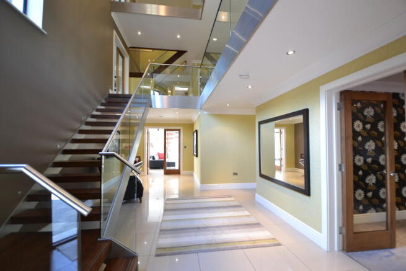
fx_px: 169
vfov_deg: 77.4
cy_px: 136
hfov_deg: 100.4
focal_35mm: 15
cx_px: 203
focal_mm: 10
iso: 100
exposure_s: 1/5
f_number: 3.5
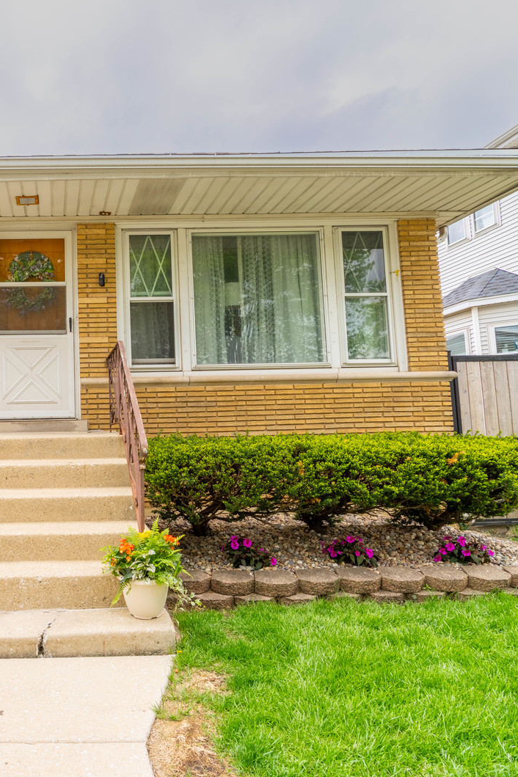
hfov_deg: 45.5
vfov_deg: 69.4
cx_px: 64
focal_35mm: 26
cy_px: 383
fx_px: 561
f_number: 8
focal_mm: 17
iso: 160
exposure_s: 1/1250
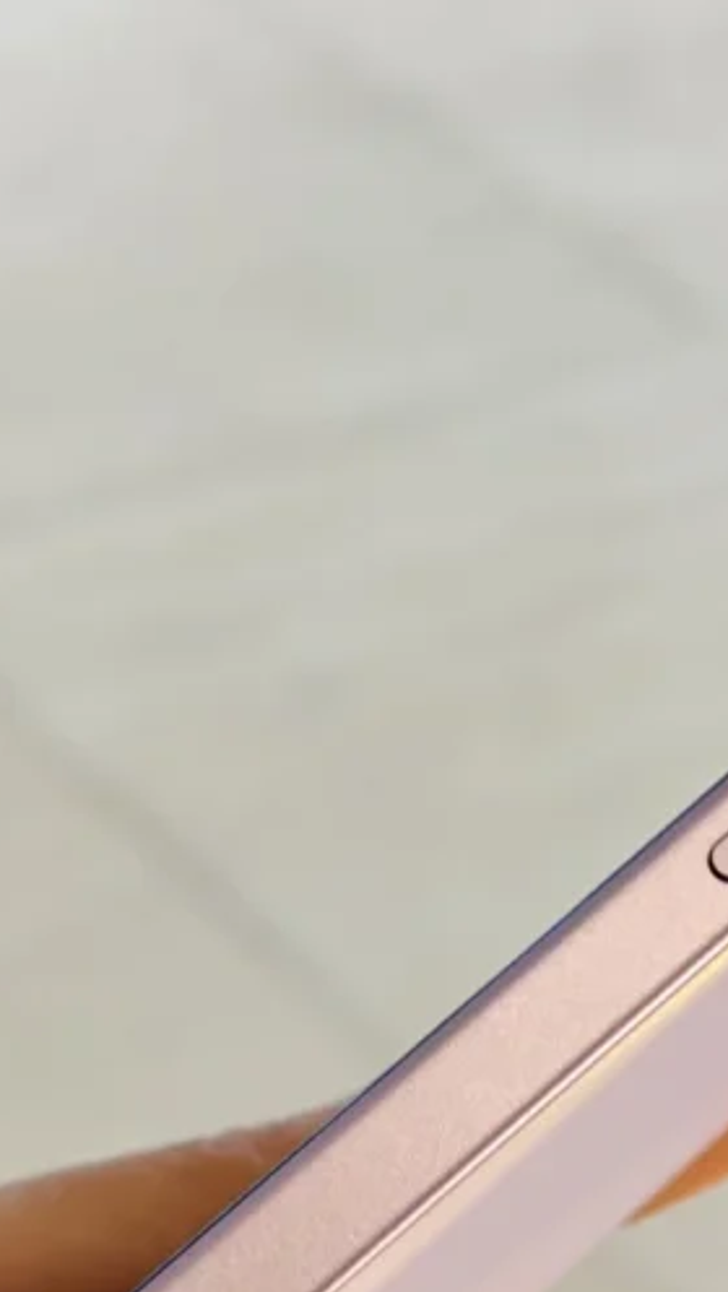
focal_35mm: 125
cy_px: 936
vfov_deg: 17.1
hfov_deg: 9.7
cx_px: 541
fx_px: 4285
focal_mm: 5.4
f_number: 1.6
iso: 80
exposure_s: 1/50
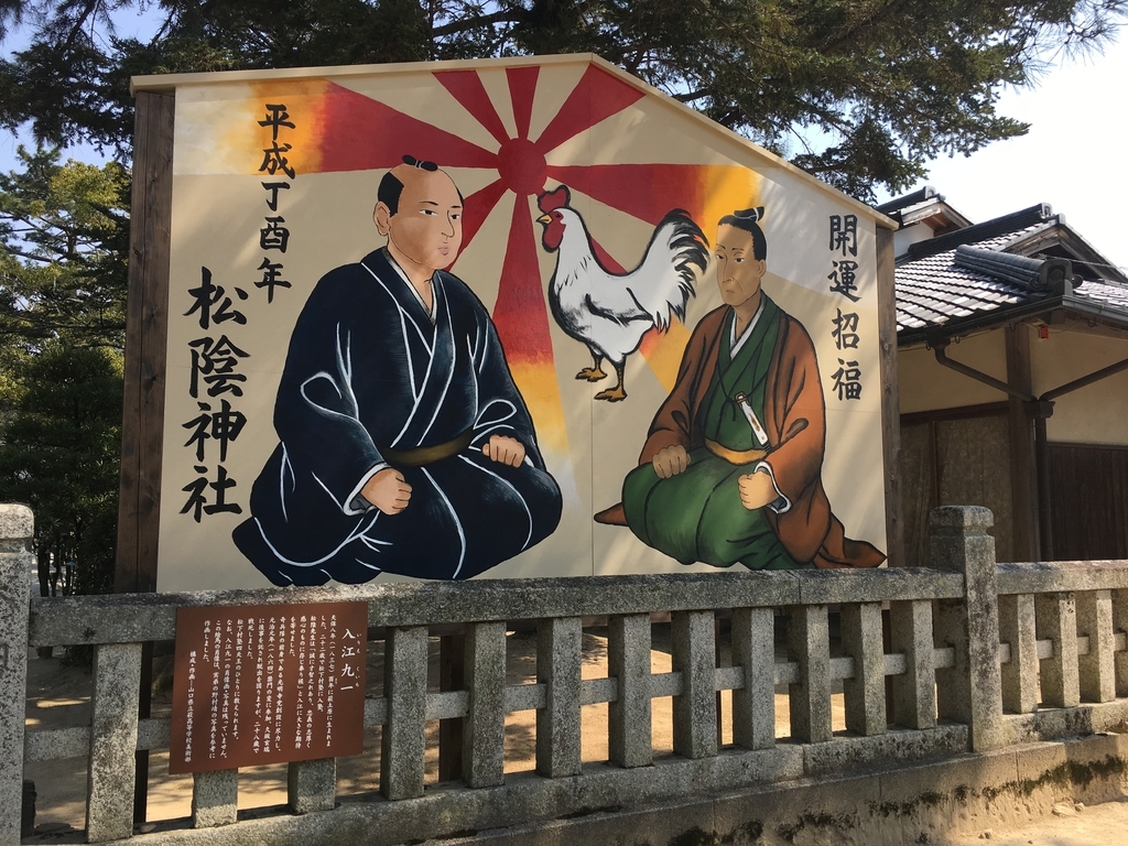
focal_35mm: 29
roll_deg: +0.4
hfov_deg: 61.7
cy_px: 423
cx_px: 564
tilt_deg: +6.8
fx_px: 945
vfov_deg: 48.2
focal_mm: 4.15
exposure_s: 1/693
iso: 25
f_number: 2.2
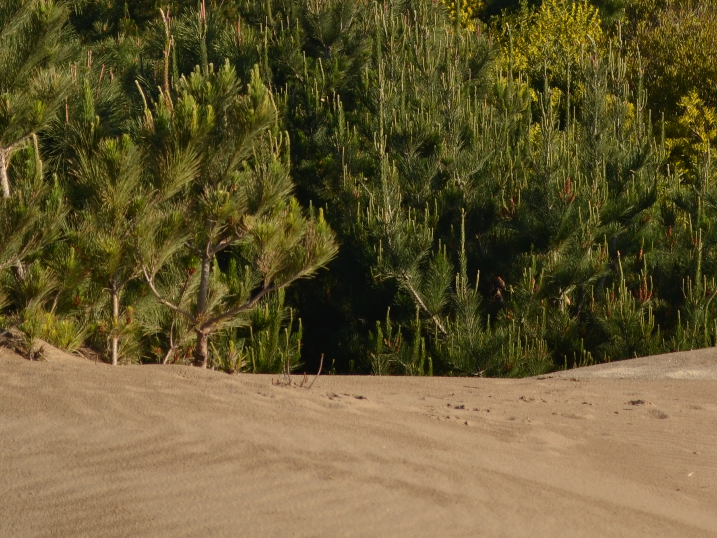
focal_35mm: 205
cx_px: 530
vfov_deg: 7.2
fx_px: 4251
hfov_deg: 9.6
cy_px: -35
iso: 100
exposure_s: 1/400
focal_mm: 55
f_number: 5.6
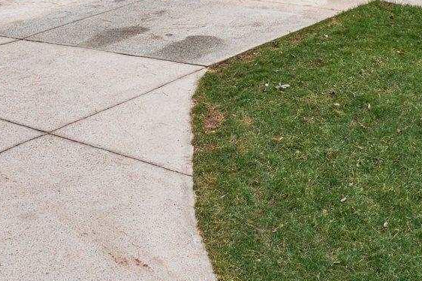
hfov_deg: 19.4
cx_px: 440
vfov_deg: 12.4
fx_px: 1195
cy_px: -207
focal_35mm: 102
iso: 100
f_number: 5
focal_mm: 10.26
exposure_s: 1/200
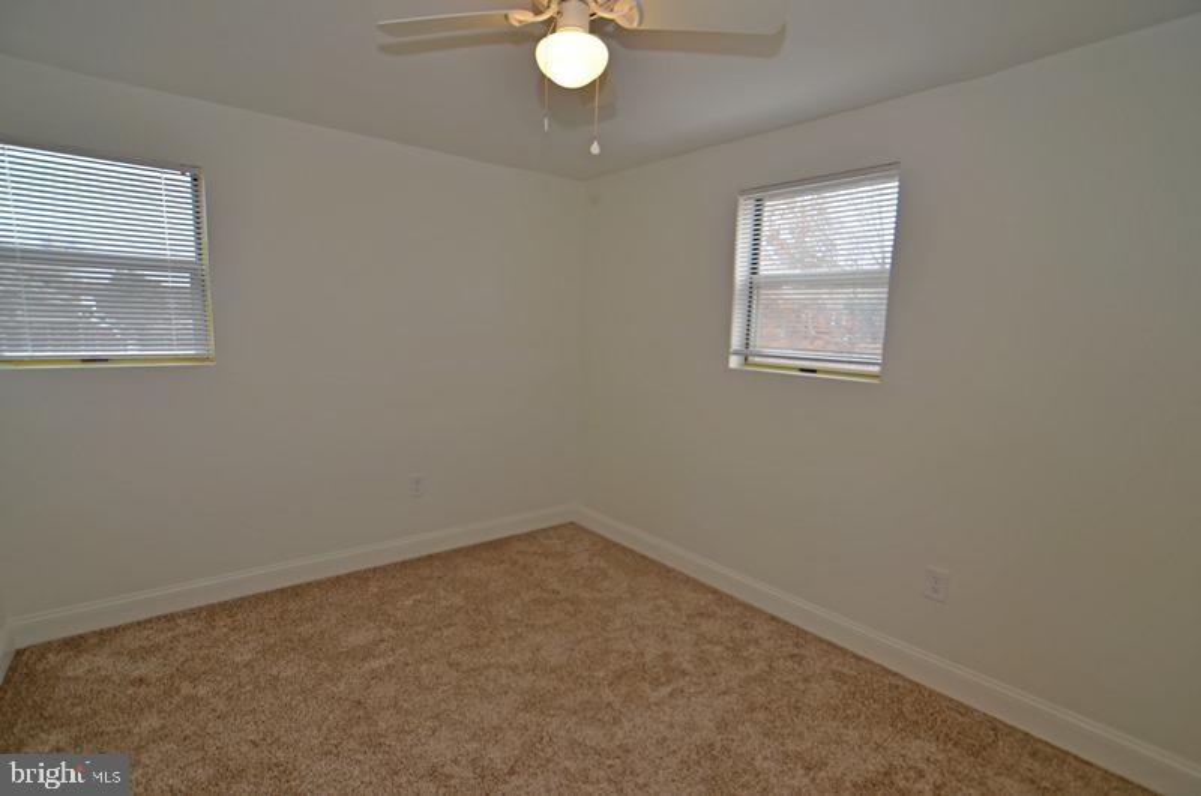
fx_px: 549
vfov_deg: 71.8
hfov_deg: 95.1
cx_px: 600
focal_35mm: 16
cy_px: 398
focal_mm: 11
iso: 125
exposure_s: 1/60
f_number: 4.5
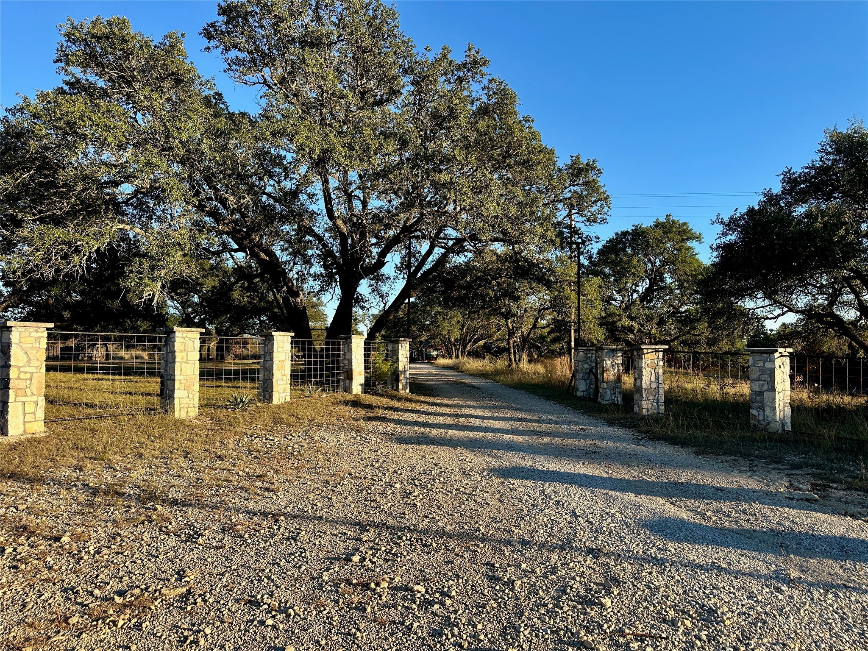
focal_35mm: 24
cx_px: 434
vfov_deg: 56.8
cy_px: 326
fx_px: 602
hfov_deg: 71.6
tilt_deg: +3.8
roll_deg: +0.6
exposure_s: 1/1241
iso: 80
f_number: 1.78
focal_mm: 6.86
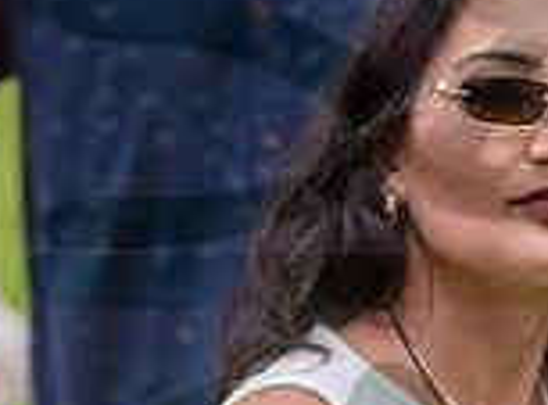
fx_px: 7211
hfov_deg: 4.4
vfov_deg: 3.2
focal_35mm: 458
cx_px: 398
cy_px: 680
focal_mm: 92
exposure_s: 1/1250
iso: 2000
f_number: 3.5
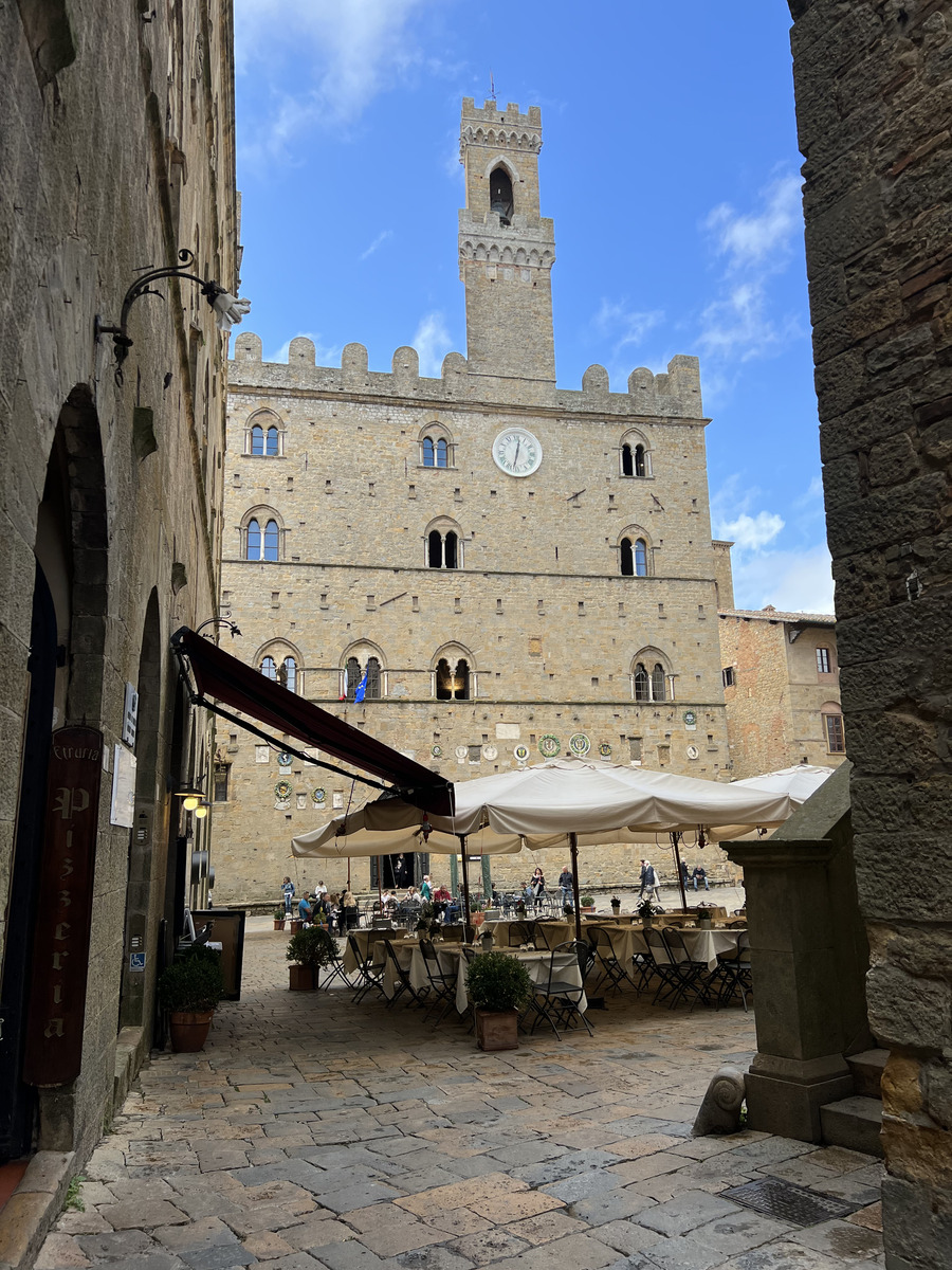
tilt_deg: +12.3
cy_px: 635
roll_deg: +0.9
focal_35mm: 26
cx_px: 476
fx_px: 953
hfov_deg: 53.1
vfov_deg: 67.3
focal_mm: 5.7
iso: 50
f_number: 1.5
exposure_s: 1/1808
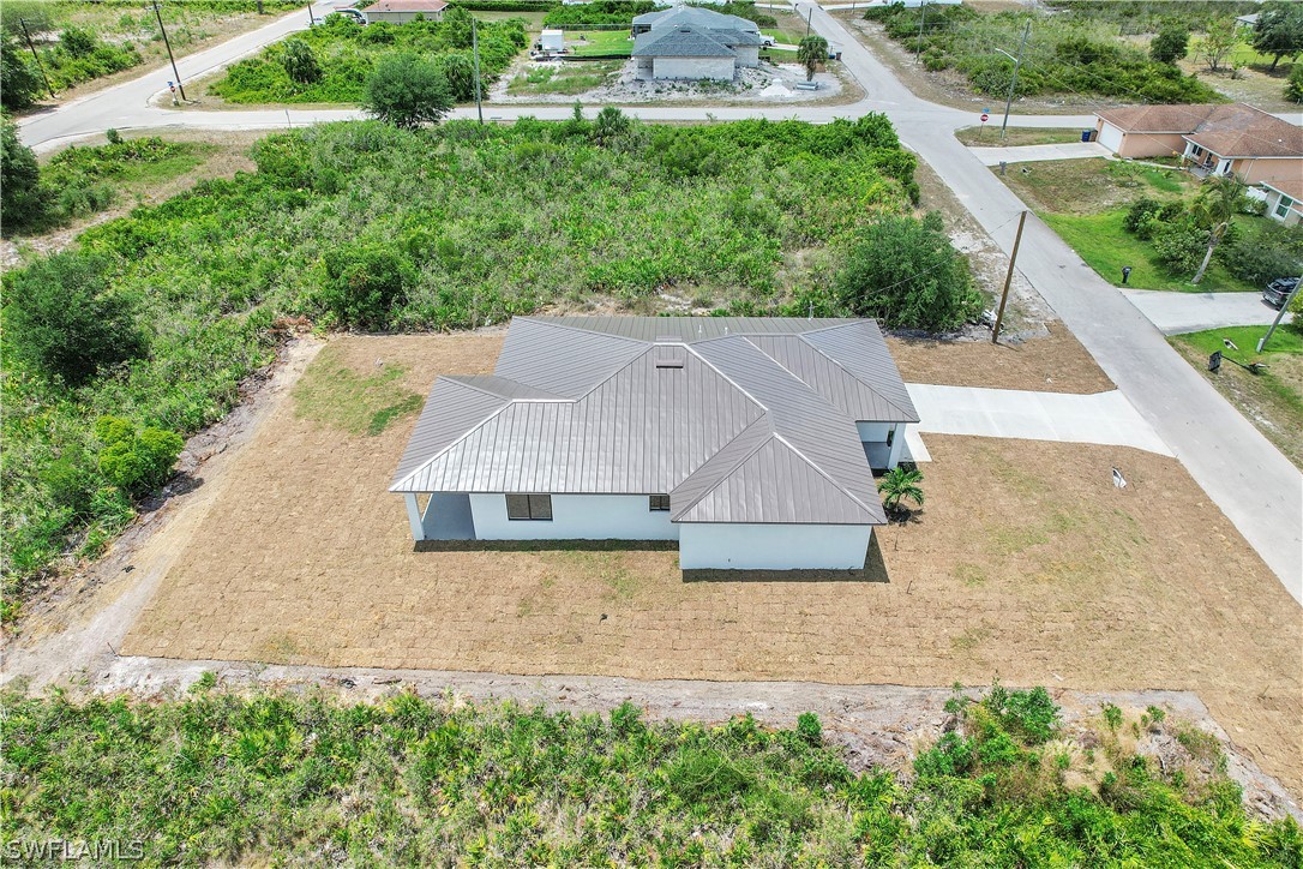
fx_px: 796
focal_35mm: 22
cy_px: 434
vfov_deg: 57.2
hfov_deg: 78.6
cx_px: 652
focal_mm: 8.38
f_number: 2.8
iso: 100
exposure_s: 1/1500
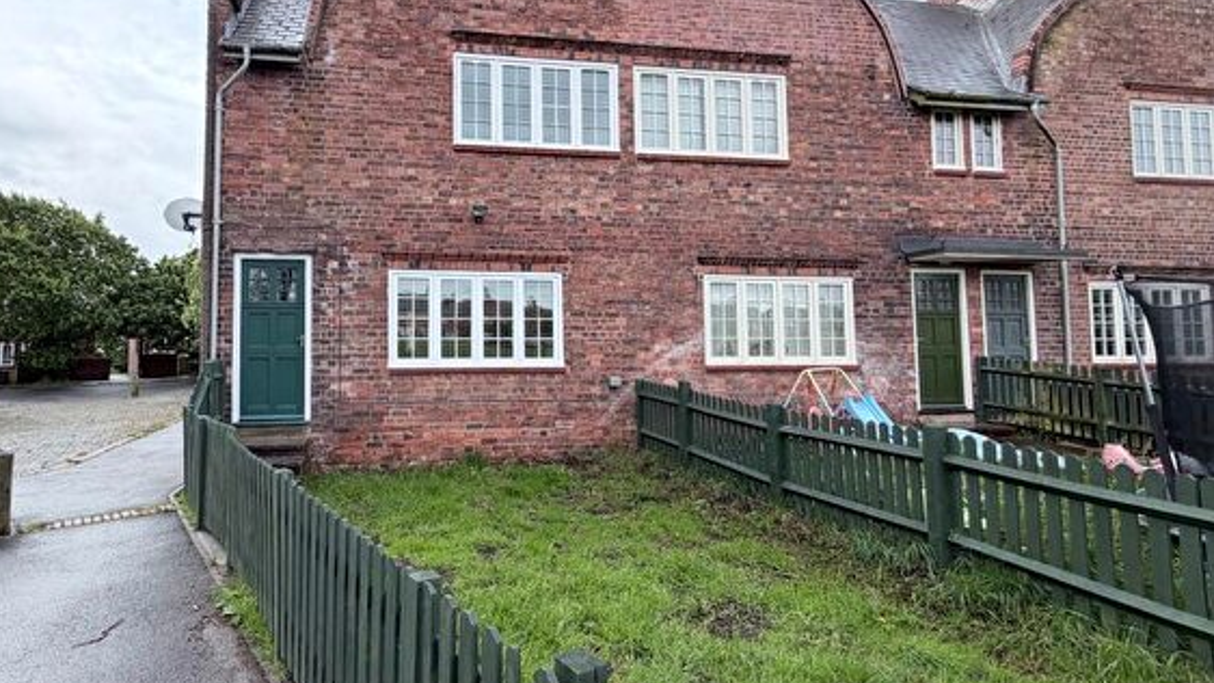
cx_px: 460
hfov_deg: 87.9
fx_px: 612
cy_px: 314
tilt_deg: +4.4
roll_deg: +0.3
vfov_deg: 58.3
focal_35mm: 19
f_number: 2.2
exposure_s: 1/554
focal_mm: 2.22
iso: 40
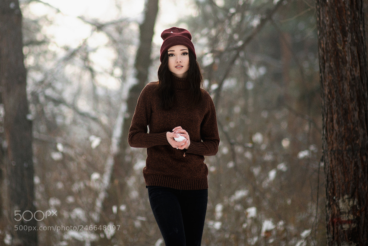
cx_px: 184
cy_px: 123
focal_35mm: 85
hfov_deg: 23.9
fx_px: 869
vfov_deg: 16.1
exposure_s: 1/640
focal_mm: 85
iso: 50
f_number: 1.6
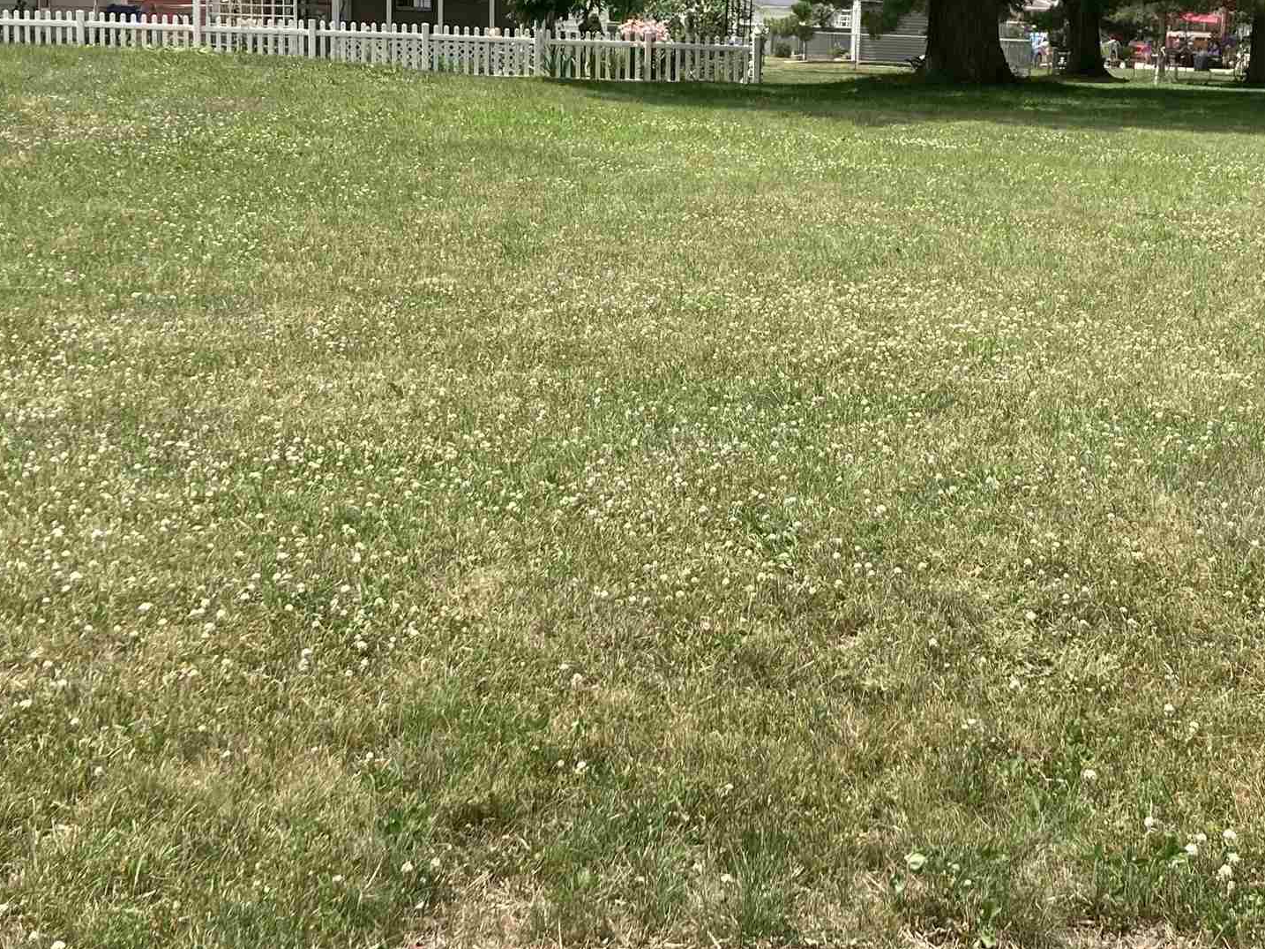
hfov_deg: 31.9
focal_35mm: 60
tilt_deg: -6.6
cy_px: 380
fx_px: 2192
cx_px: 855
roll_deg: -1.9
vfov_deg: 24.4
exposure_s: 1/1429
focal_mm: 3.99
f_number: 1.8
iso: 20
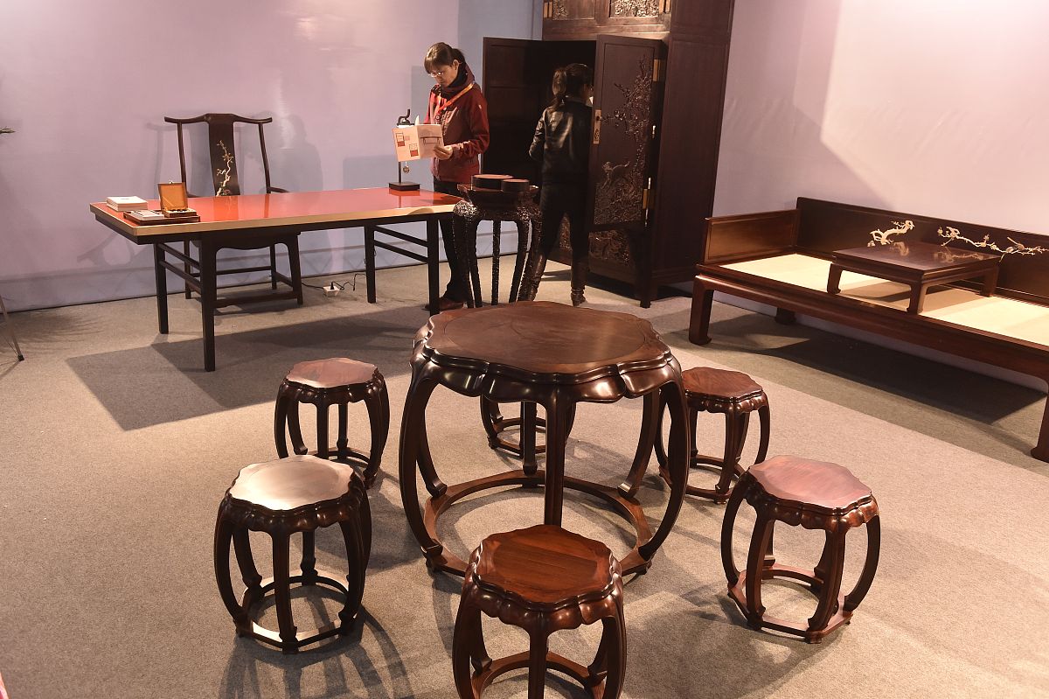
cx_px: 524
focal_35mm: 29
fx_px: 845
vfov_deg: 44.9
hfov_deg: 63.7
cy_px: 350
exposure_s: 1/200
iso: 3200
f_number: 4.5
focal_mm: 29
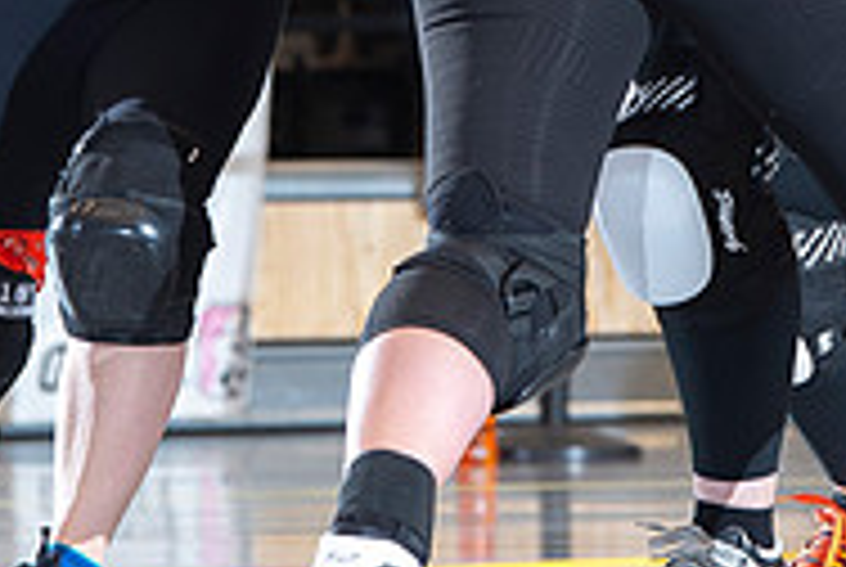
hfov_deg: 4.2
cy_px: -119
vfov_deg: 2.8
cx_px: 598
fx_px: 11604
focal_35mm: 493
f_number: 5.6
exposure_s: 1/160
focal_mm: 160
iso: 640
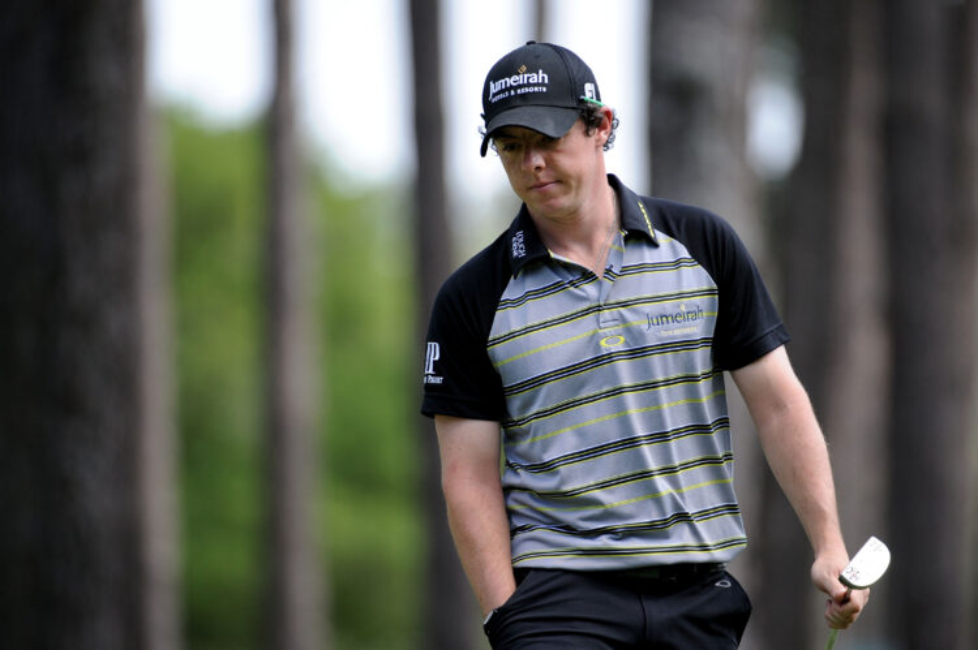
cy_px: 325
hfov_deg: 6.1
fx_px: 9230
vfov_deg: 4.0
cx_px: 489
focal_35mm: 340
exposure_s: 1/1000
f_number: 4
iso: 640
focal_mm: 340
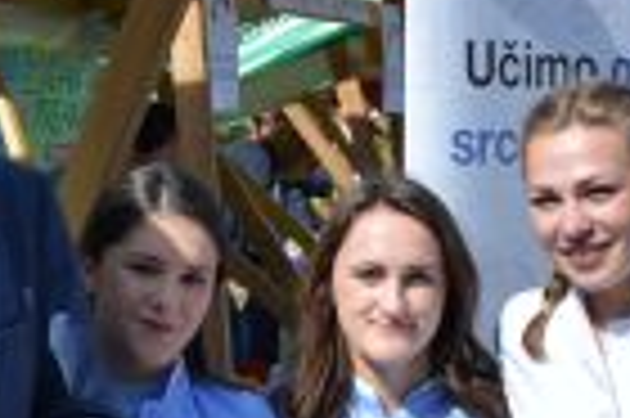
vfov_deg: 12.0
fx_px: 1993
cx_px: 9
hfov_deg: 17.6
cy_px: 238
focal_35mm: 114
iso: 200
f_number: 3.5
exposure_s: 1/2000
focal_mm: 18
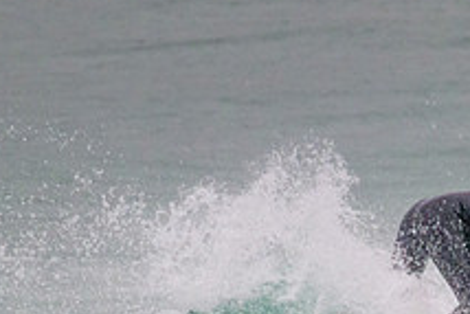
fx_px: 28349
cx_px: 428
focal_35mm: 2170
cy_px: 410
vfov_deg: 0.6
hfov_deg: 0.9
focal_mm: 800
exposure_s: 1/1250
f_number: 11
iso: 4000
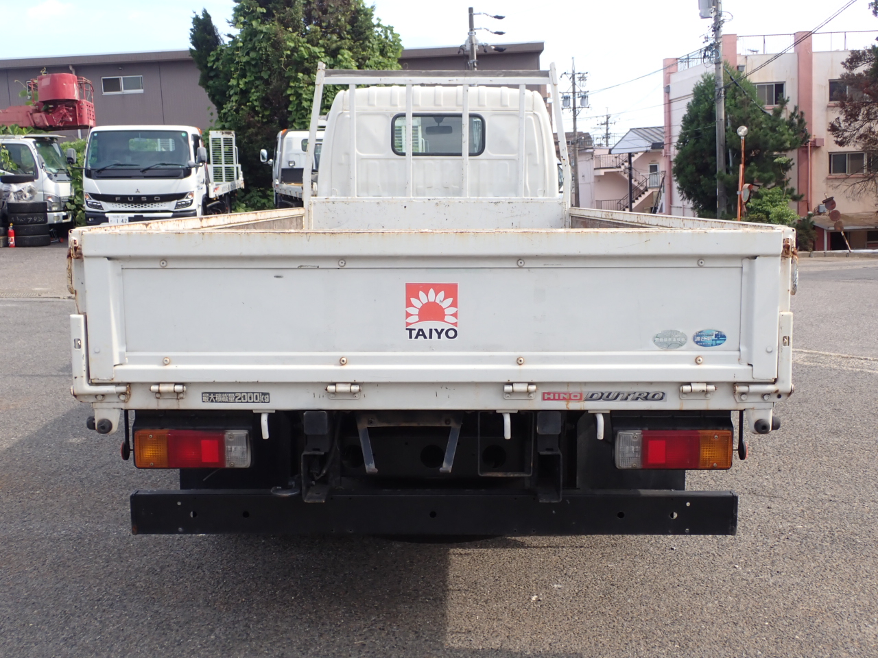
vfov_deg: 35.1
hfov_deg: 45.8
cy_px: 329
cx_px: 439
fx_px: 1040
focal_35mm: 41
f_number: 4
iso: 100
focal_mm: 7.31
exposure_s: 1/320
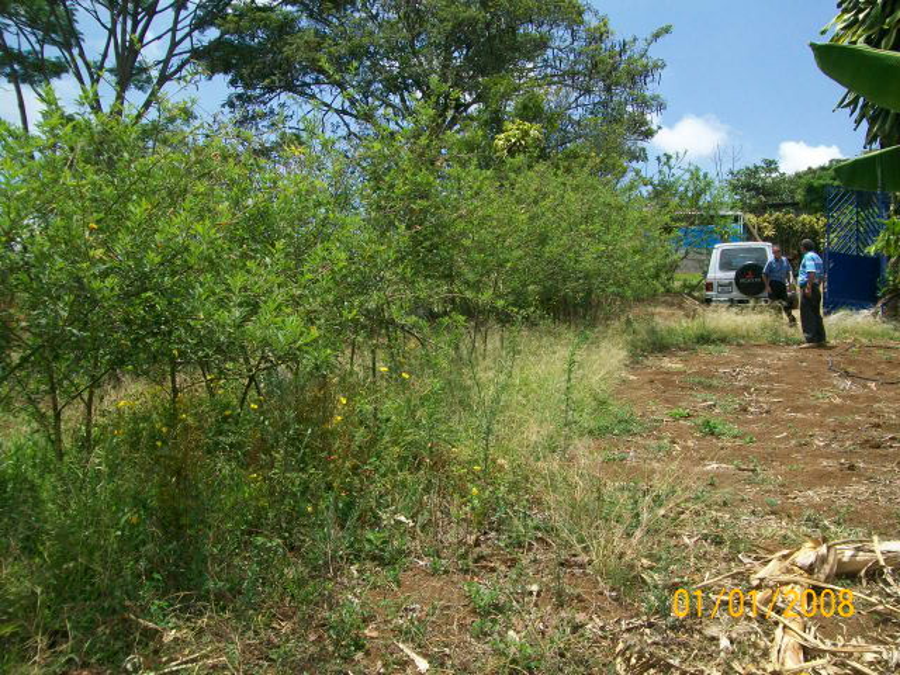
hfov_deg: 51.4
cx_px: 450
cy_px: 338
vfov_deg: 39.7
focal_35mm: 36
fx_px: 936
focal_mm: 6
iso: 64
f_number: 4.8
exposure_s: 1/400
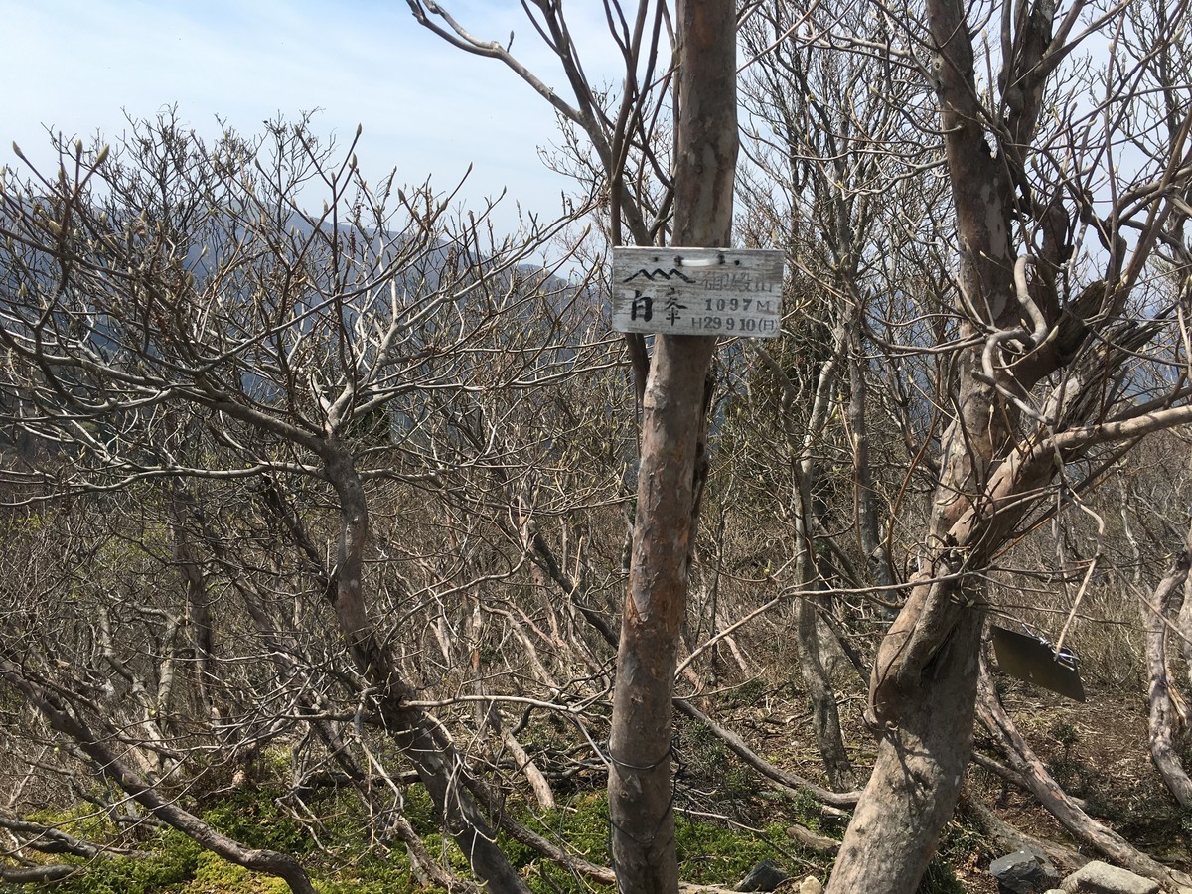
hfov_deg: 61.7
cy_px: 447
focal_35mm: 29
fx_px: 999
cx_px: 596
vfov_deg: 48.2
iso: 25
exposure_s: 1/1709
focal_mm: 4.15
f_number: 2.2
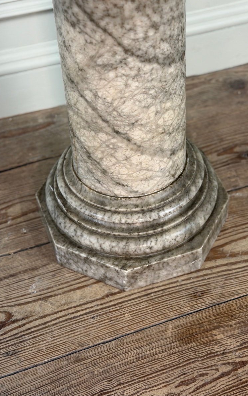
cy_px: 198
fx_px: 552
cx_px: 129
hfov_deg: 25.3
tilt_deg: -45.1
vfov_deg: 39.6
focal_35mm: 51
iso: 160
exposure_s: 1/50
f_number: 1.78
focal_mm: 6.76
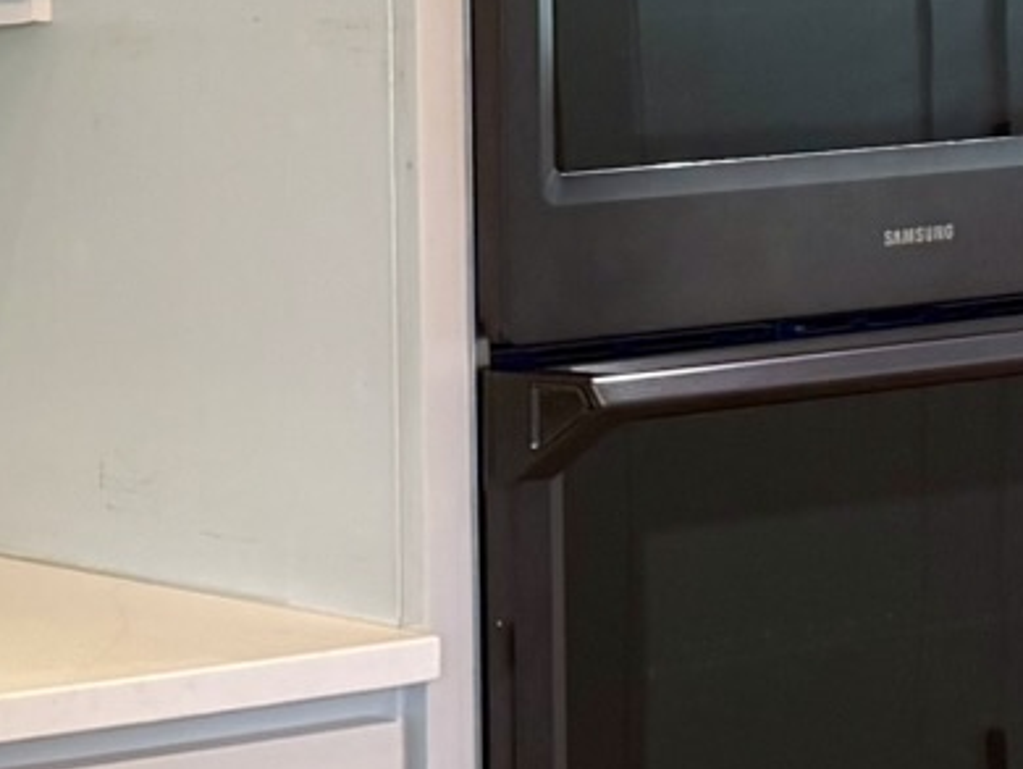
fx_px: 3726
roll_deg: +2.9
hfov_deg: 12.6
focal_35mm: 126
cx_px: -1333
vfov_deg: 11.7
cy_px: 197
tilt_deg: -2.5
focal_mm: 6.76
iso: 125
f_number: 1.78
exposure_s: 1/60
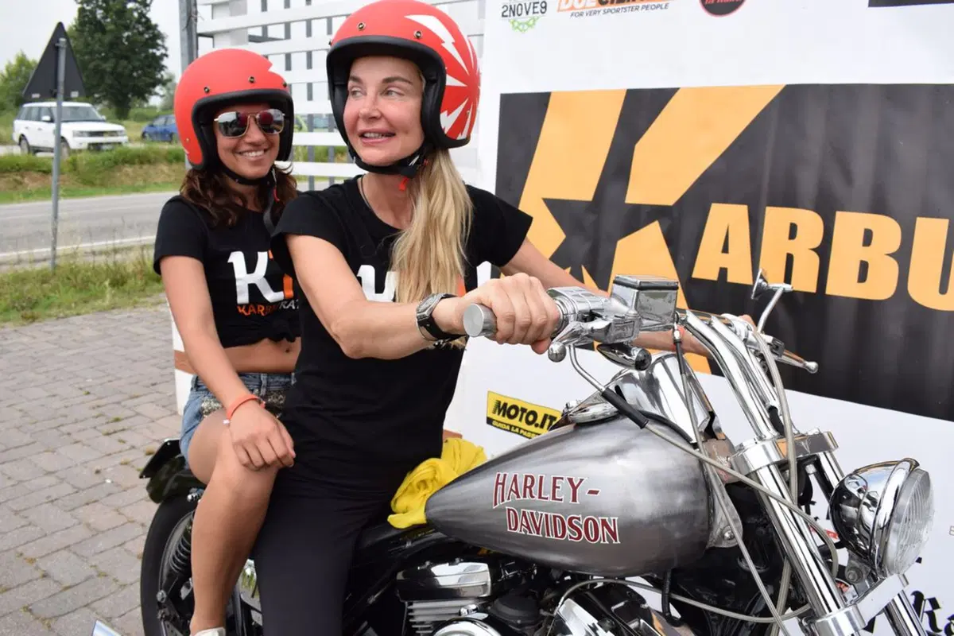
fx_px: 795
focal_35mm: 30
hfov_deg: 61.9
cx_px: 477
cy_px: 318
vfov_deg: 43.6
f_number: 9
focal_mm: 20
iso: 200
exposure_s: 1/320
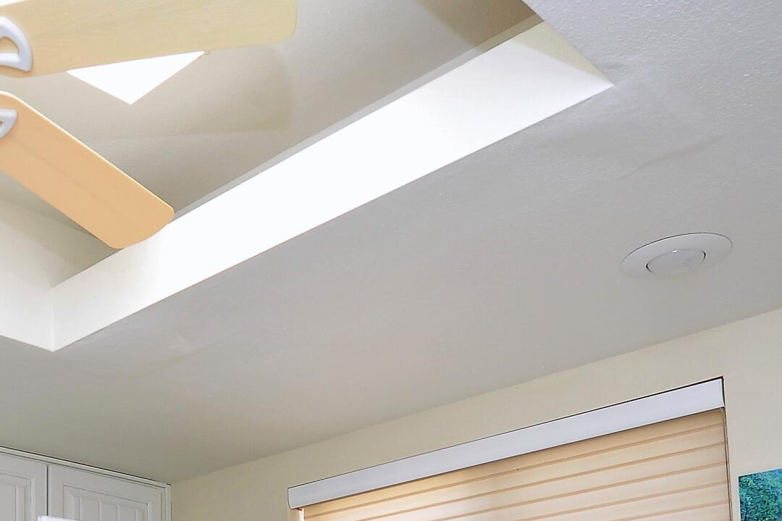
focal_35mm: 50
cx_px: 90
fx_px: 1086
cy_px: 685
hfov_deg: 37.3
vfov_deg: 23.7
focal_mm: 18
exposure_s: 1/50
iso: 640
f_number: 9
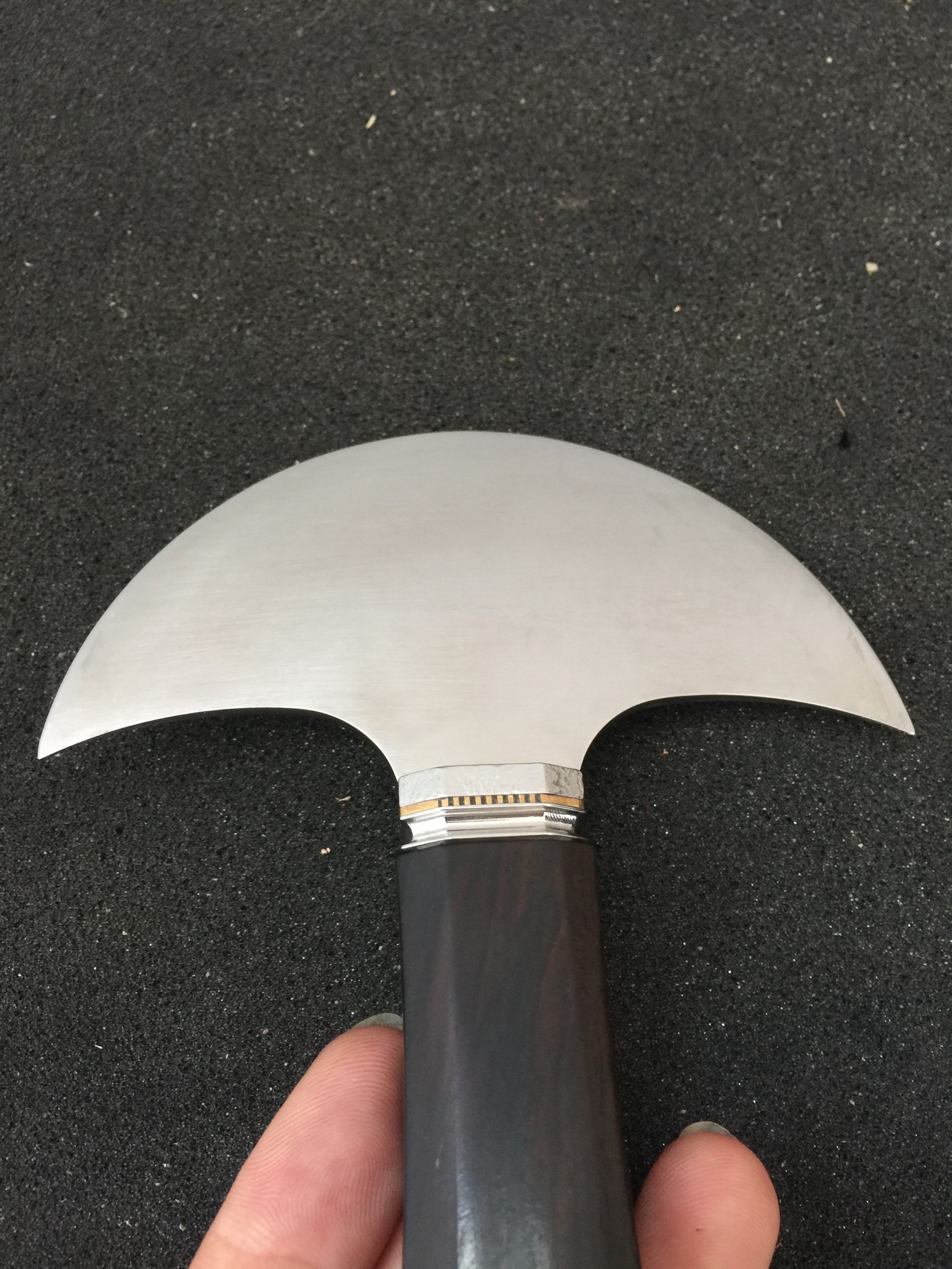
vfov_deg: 61.7
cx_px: 476
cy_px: 634
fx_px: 1063
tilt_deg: -71.4
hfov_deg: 48.2
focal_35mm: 29
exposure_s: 1/17
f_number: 2.2
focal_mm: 4.15
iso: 64
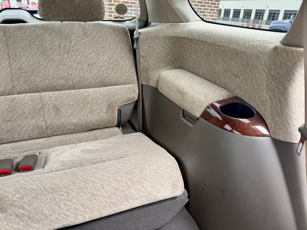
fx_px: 213
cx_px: 154
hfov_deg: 71.6
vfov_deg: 56.8
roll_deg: -3.6
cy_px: 115
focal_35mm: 24
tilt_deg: -25.7
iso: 125
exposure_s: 1/121
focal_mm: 6.76
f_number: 1.78
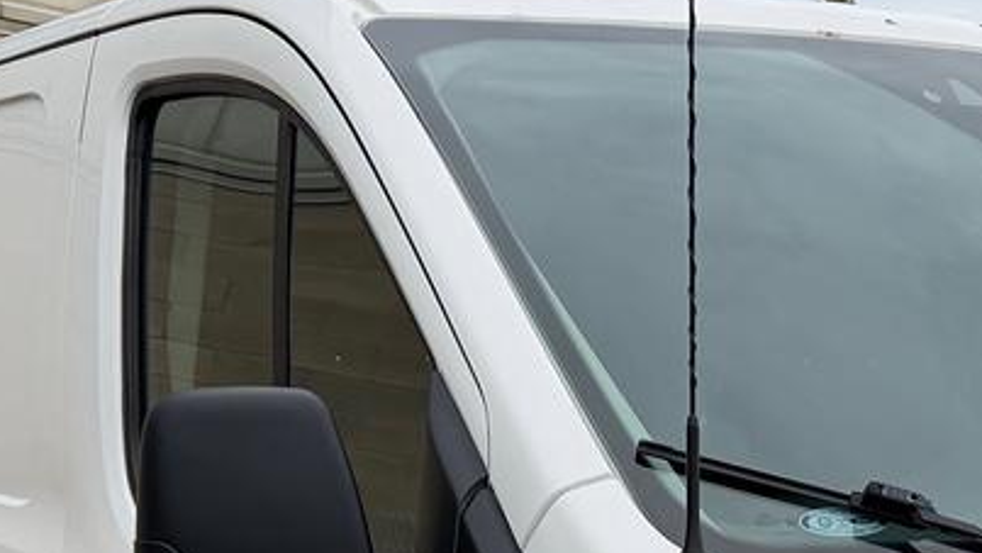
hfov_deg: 24.7
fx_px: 2162
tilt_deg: -12.3
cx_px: 921
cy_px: 899
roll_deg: +0.9
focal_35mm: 83
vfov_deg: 13.5
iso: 80
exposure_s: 1/1060
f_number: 1.78
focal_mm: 6.76
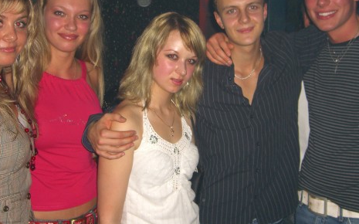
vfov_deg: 24.8
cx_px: 184
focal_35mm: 52
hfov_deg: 38.9
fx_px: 508
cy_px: 95
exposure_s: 1/60
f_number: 2.8
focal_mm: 7.9
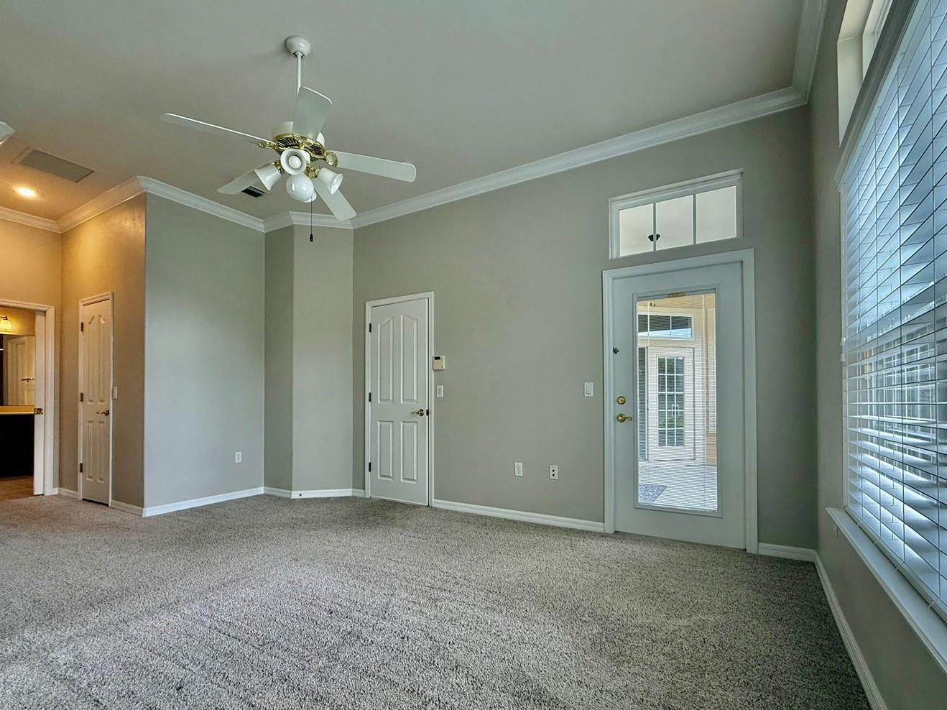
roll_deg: -0.4
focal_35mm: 17
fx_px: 465
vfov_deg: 74.5
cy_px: 395
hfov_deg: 91.0
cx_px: 472
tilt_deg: +0.6
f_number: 2.2
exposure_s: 1/99
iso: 160
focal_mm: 2.22
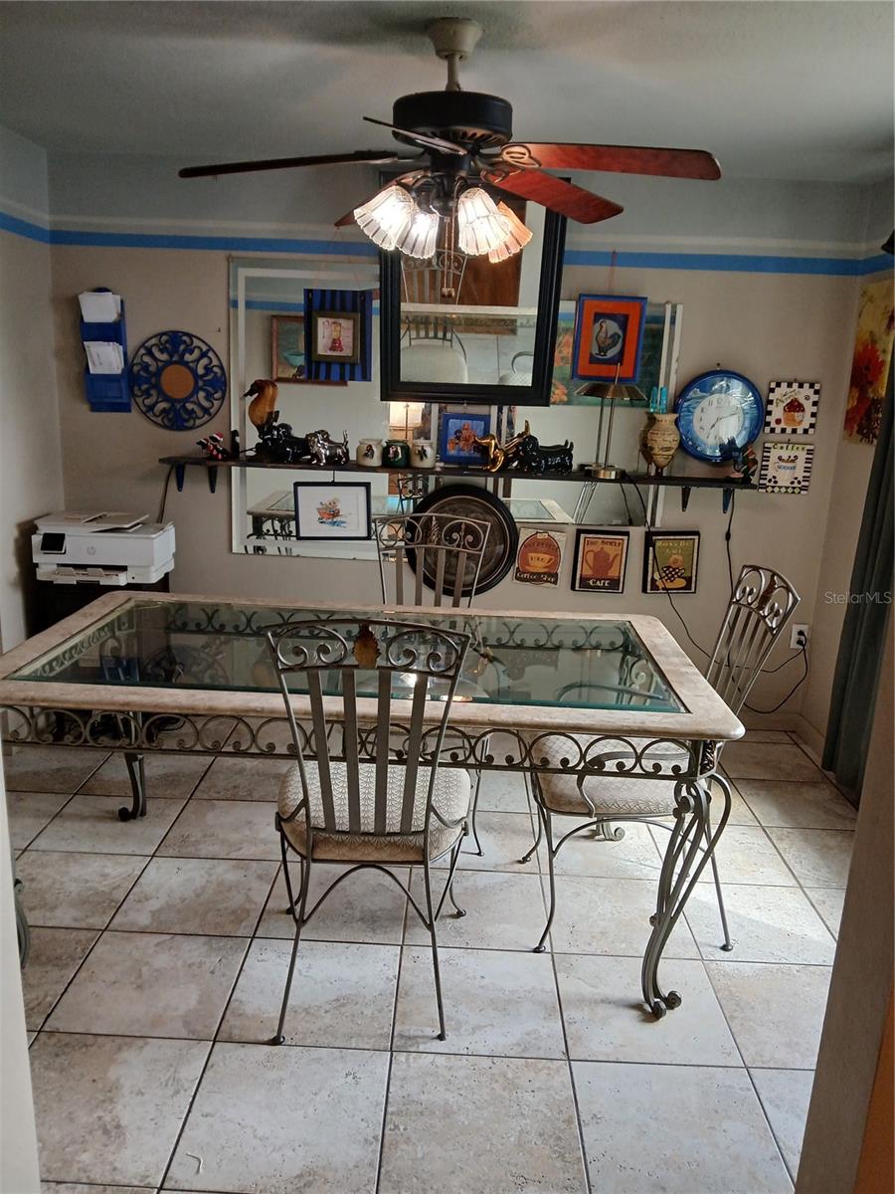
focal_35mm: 26
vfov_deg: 67.3
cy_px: 597
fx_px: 896
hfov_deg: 53.1
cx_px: 448
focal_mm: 3.98
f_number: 1.8
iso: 125
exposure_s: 1/60
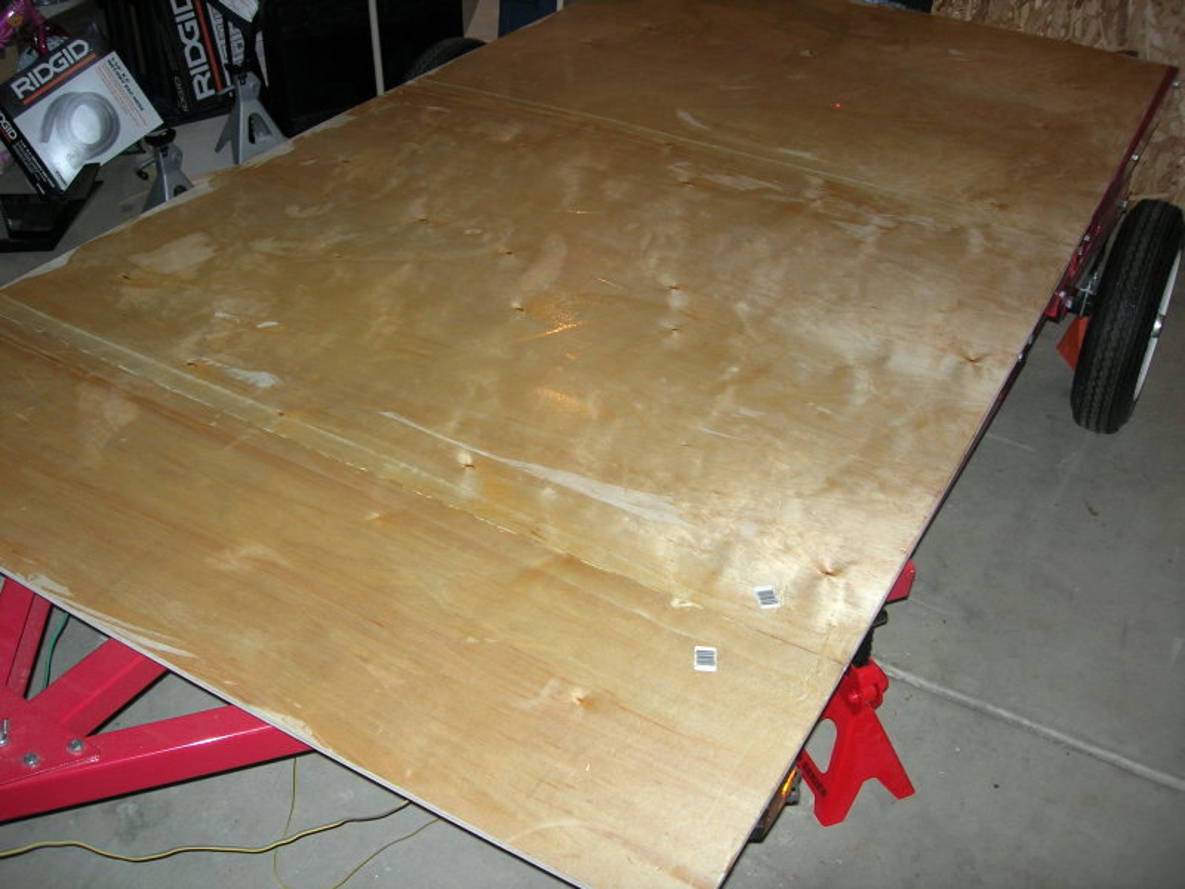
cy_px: 444
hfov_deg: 49.0
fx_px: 1301
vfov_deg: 37.7
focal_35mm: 38
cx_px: 592
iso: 64
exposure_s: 1/60.1
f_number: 2.8
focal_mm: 7.8
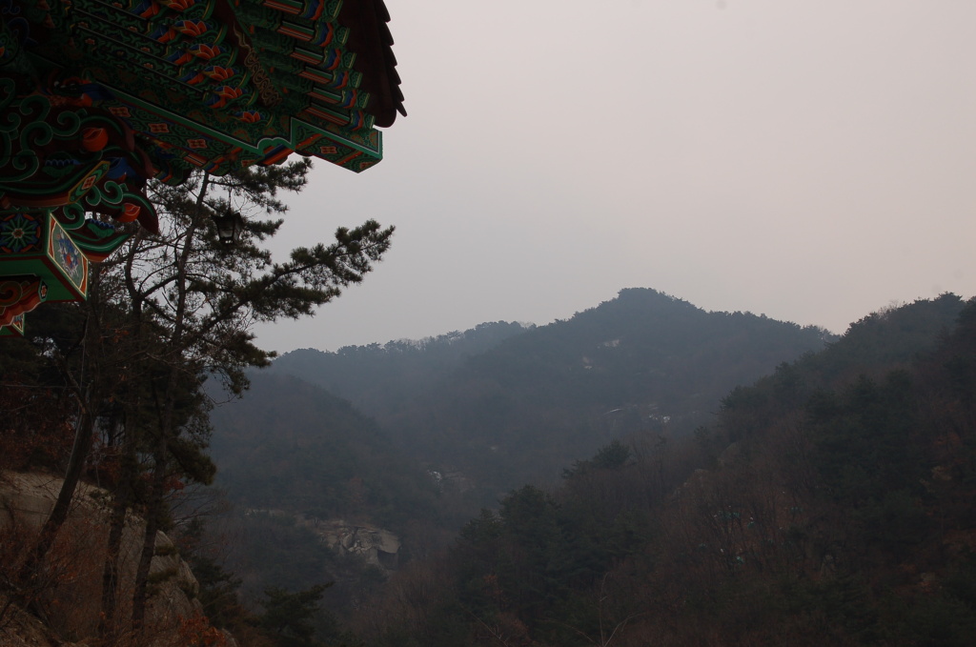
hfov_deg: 41.2
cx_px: 488
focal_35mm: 48
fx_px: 1299
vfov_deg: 28.0
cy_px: 324
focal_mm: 32
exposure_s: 1/250
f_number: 10
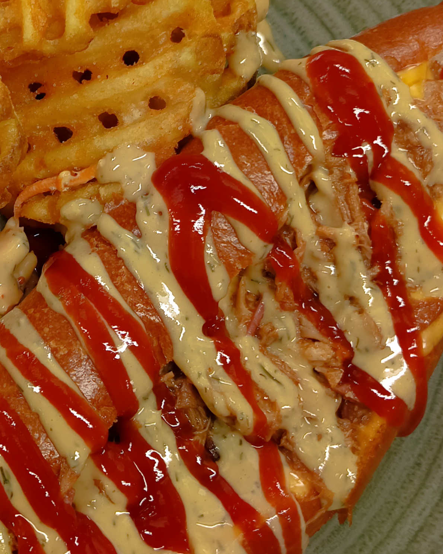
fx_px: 1032
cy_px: 240
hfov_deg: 23.3
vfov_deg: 30.0
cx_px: 13
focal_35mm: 63
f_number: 1.7
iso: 151
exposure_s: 1/50
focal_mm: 5.31
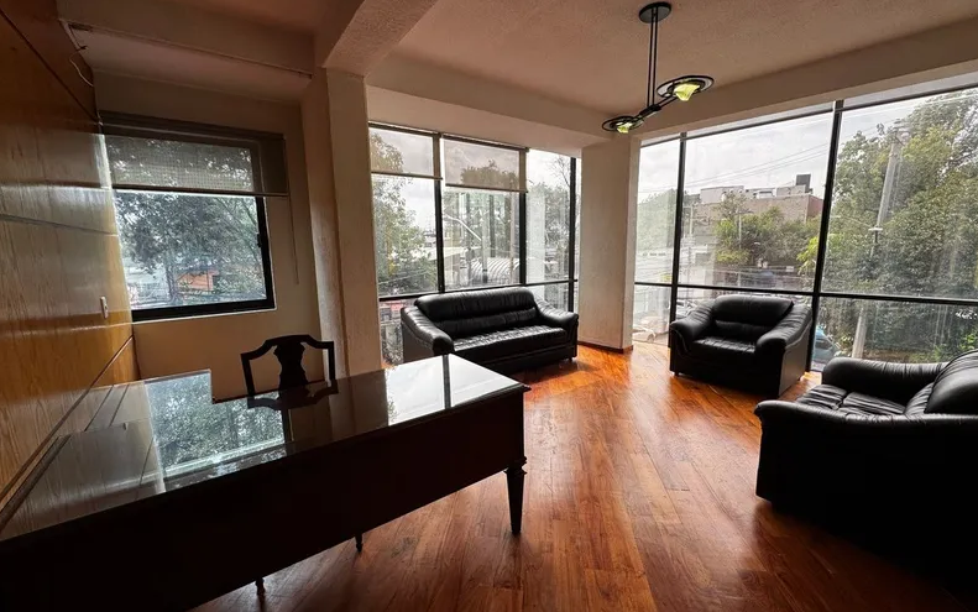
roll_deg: +1.3
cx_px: 490
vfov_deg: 74.8
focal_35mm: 15
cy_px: 310
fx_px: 400
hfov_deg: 101.4
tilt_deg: -8.7
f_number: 2.2
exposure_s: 1/132
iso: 40
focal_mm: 2.22
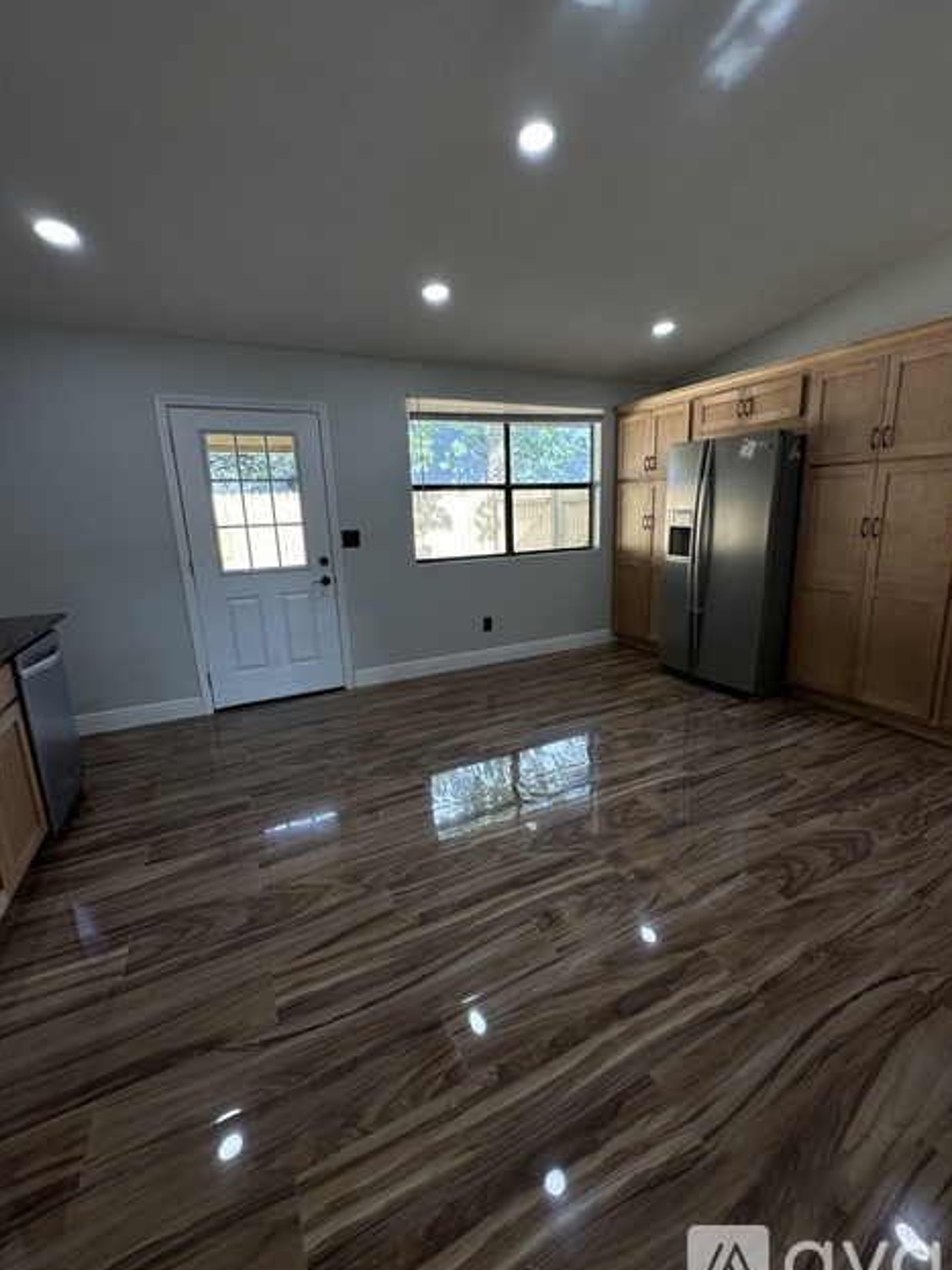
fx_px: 550
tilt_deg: -12.8
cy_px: 627
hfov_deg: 81.6
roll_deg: +0.6
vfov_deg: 98.2
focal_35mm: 15
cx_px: 508
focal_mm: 2.22
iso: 50
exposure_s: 1/120
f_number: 2.2
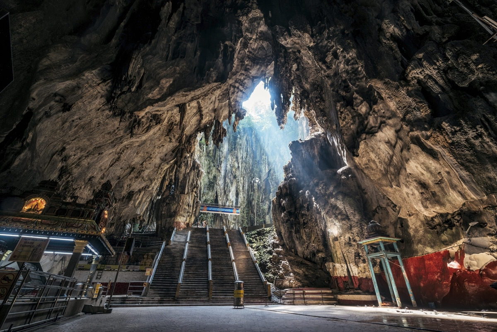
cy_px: 166
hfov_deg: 100.4
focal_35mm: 15
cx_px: 248
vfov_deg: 77.4
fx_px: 207
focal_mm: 15
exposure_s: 492
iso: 64
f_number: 8
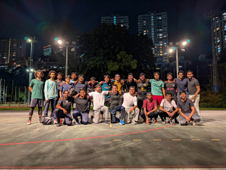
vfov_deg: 56.9
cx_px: 113
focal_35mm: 24
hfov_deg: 71.5
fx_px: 157
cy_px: 85
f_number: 1.68
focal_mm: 6.9
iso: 129
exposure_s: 1/25
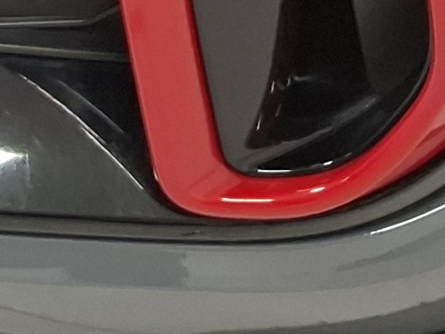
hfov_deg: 12.1
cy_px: -654
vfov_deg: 8.0
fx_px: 2056
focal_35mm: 160
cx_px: -49
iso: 320
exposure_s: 1/30
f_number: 1.8
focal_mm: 5.54
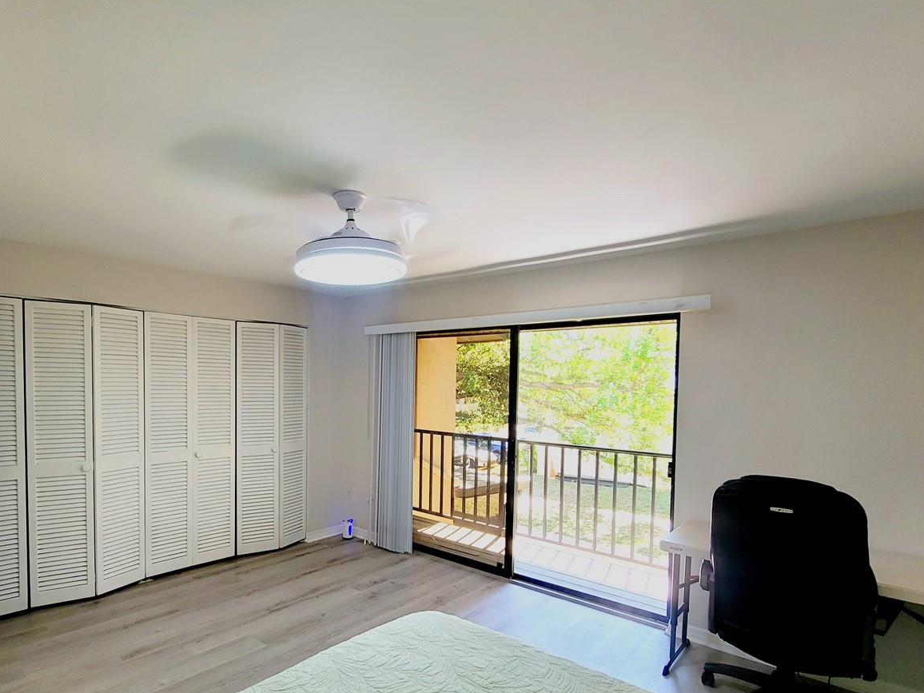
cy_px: 398
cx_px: 379
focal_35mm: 18
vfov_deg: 71.2
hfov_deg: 86.9
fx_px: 480
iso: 125
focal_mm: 2.2
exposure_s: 1/60.2
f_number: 2.2
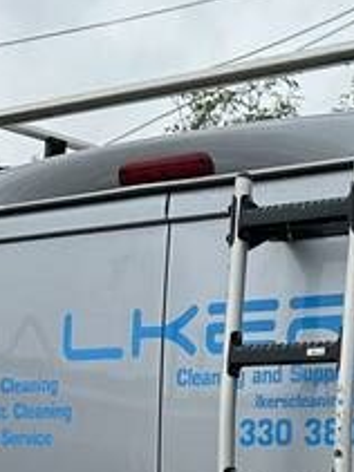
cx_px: 484
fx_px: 1392
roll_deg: +1.6
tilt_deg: -4.5
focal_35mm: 102
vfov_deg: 18.1
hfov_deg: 13.8
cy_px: 595
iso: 80
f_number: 1.78
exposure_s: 1/797
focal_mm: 6.86
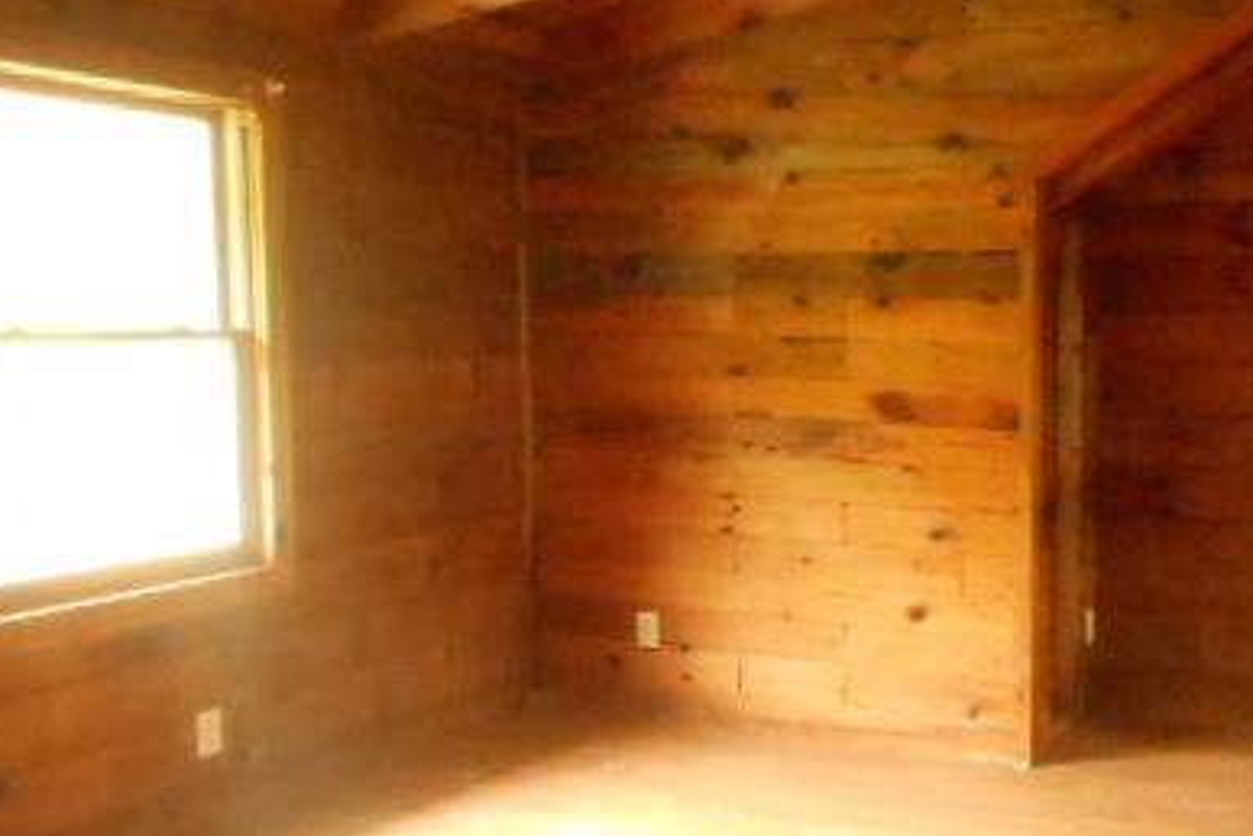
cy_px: 450
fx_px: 1497
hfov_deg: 44.2
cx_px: 910
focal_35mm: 43
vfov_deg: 31.2
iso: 1600
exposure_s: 1/30
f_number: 3.7
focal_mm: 4.5
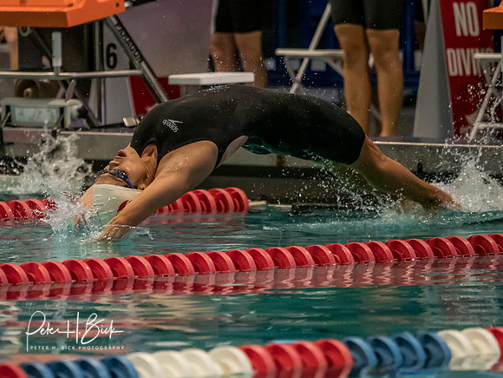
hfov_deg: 5.0
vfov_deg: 3.7
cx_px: 195
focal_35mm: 400
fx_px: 5810
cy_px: 130
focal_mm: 150
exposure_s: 1/1000
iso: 4000
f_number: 2.8
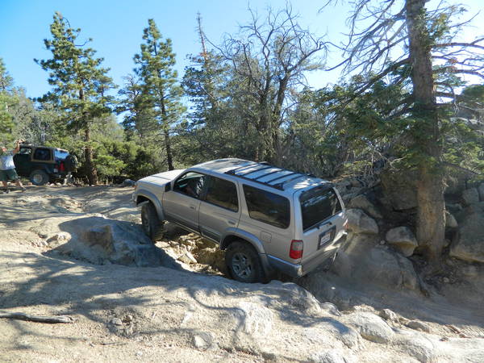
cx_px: 242
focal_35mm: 25
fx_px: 350
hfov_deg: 69.4
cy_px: 182
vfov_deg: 54.9
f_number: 3.1
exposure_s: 1/320
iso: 80
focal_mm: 4.5
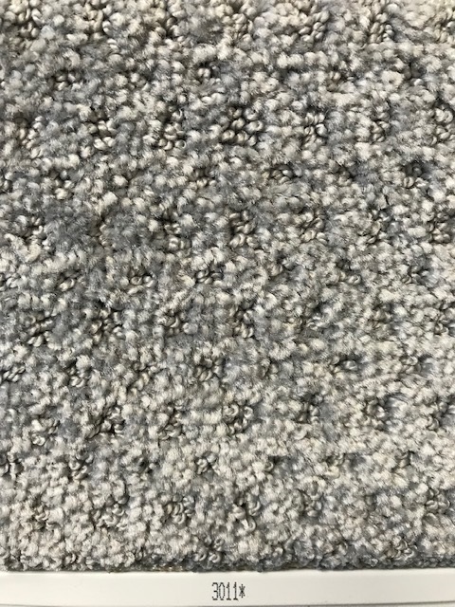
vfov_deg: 63.4
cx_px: 228
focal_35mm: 28
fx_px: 491
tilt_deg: -75.7
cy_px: 304
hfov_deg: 49.7
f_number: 1.8
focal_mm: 3.99
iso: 32
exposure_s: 1/30
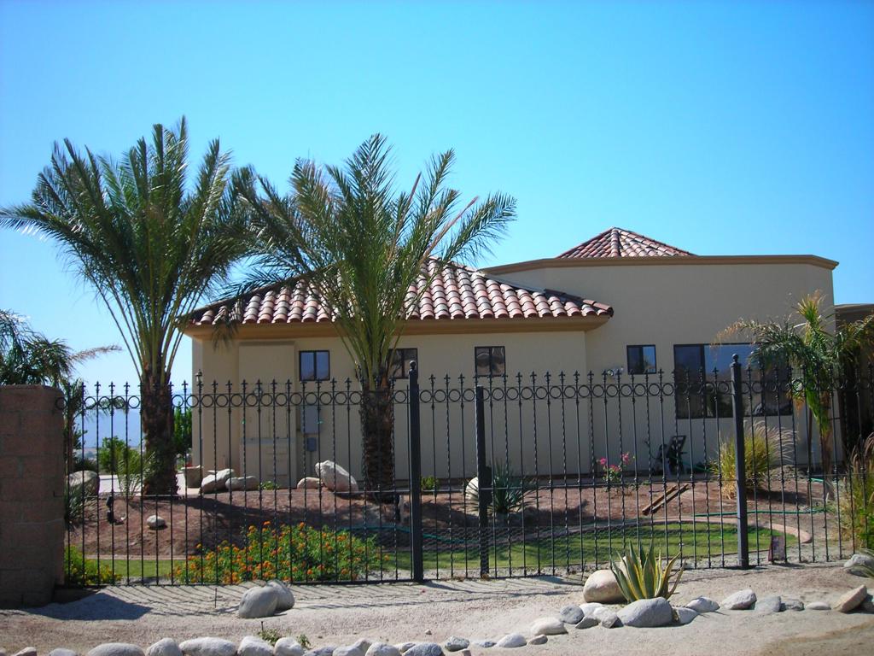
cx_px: 437
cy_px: 328
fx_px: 1035
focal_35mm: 41
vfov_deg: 35.1
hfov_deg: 45.8
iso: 50
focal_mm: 6.8
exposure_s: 1/175
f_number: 6.6
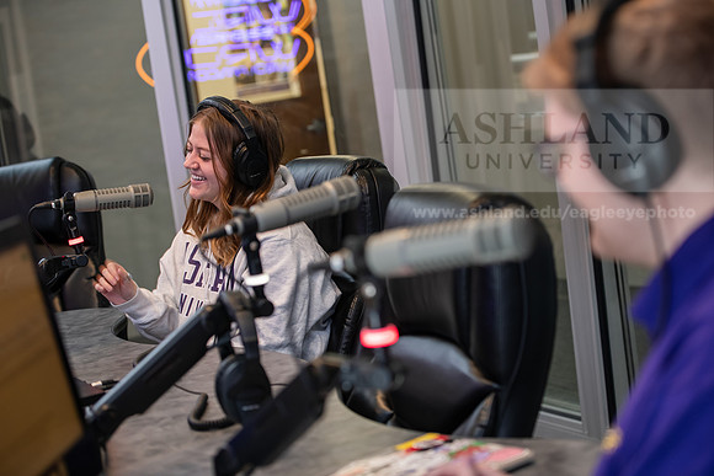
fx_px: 1389
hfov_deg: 28.8
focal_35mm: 70
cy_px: 238
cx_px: 357
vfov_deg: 19.5
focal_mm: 70
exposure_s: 1/80
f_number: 3.2
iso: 640
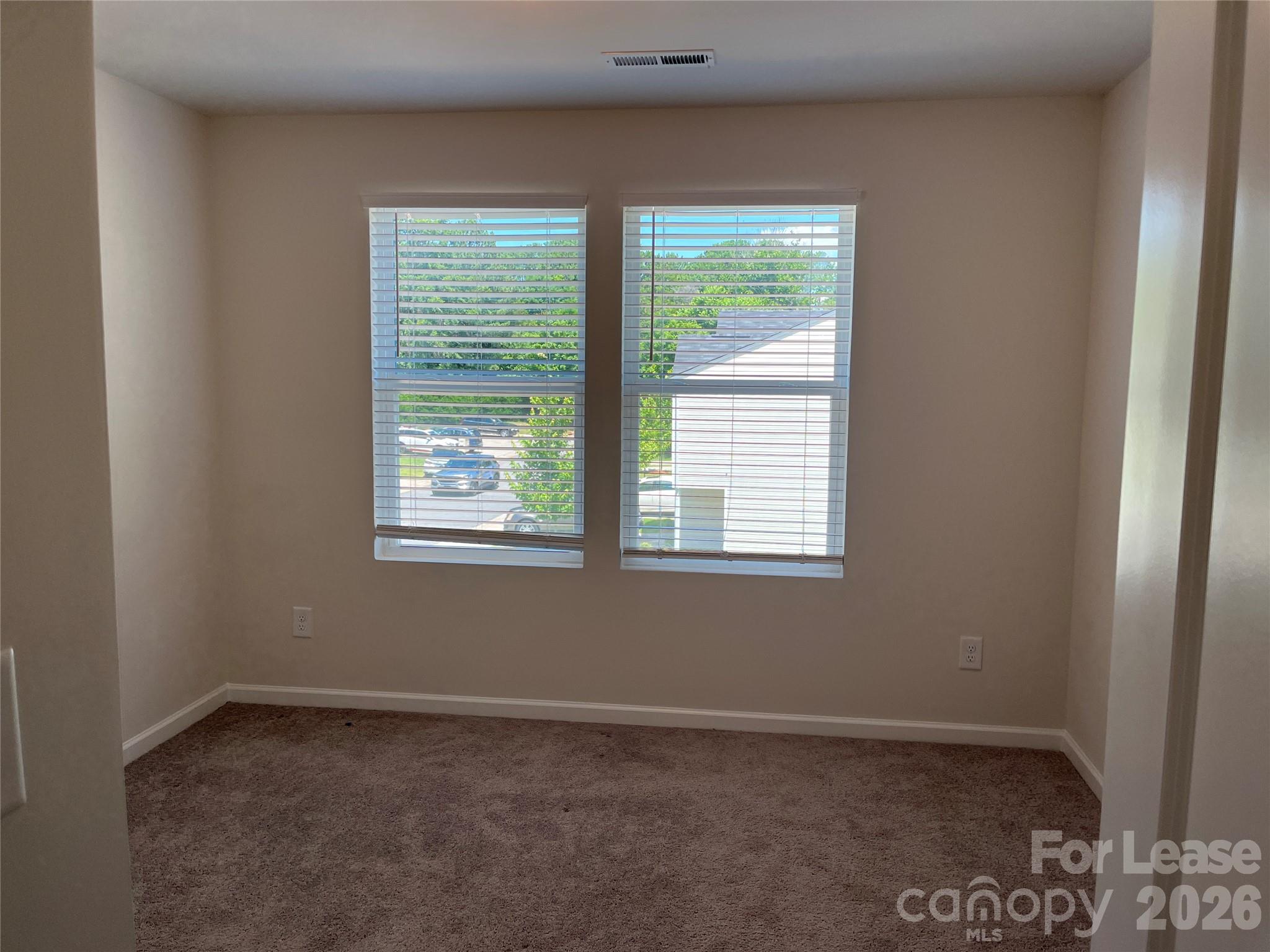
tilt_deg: -4.6
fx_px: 954
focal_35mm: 26
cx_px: 635
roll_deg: -0.3
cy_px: 476
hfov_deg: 67.3
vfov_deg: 53.1
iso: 40
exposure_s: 1/279
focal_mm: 5.1
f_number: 1.6
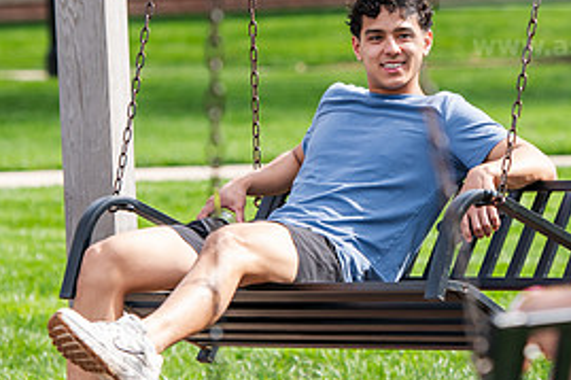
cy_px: 90
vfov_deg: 5.1
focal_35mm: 270
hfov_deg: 7.6
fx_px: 4280
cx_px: 376
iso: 125
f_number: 3.5
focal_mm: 125
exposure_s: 1/400
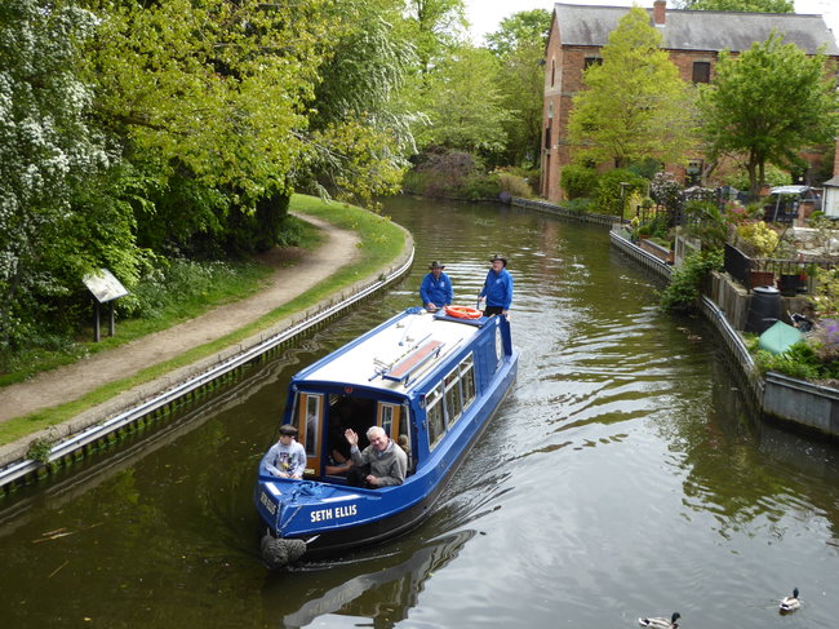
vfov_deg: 32.9
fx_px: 1066
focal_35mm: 44
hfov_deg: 43.0
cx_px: 420
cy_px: 314
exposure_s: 1/160
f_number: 3.9
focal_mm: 7.8
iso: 80
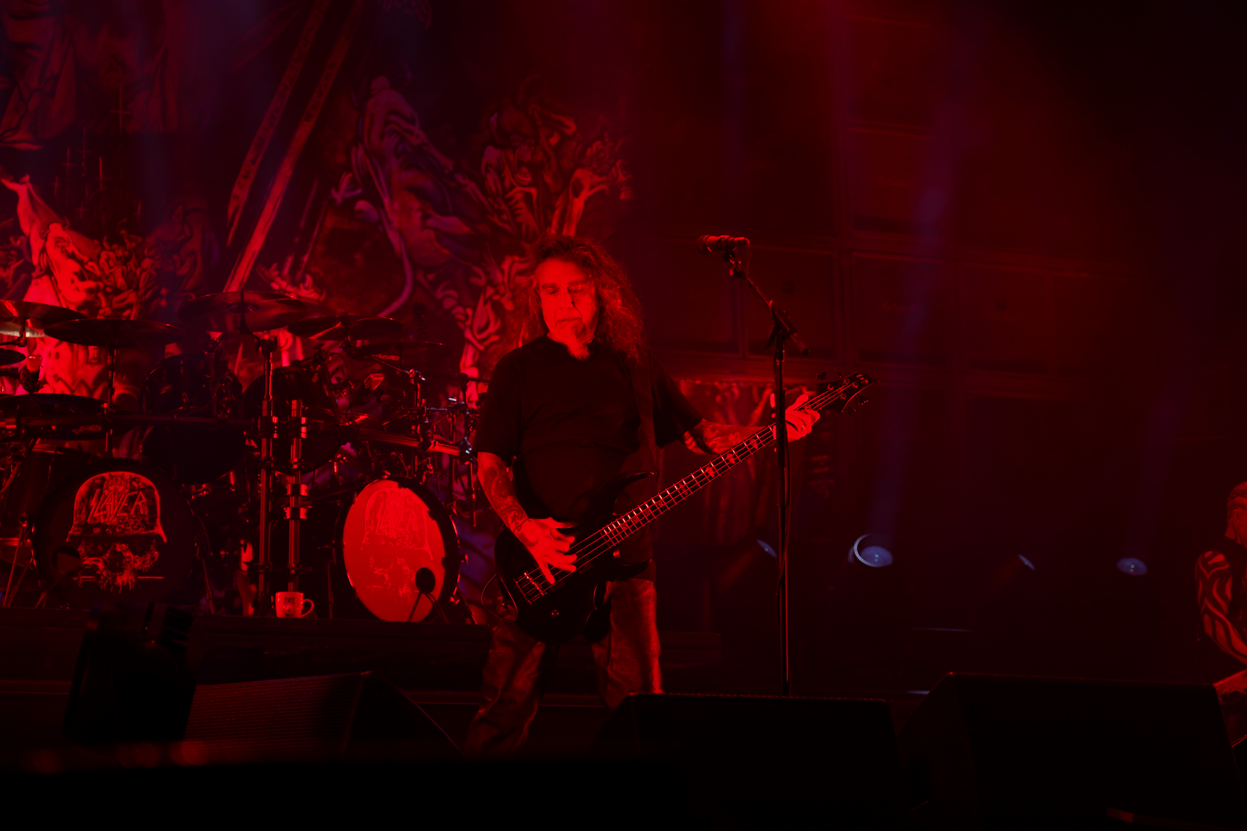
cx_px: 624
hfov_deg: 27.7
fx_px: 2528
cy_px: 416
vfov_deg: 18.7
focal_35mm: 73
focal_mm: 73
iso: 200
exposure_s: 1/80
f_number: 4
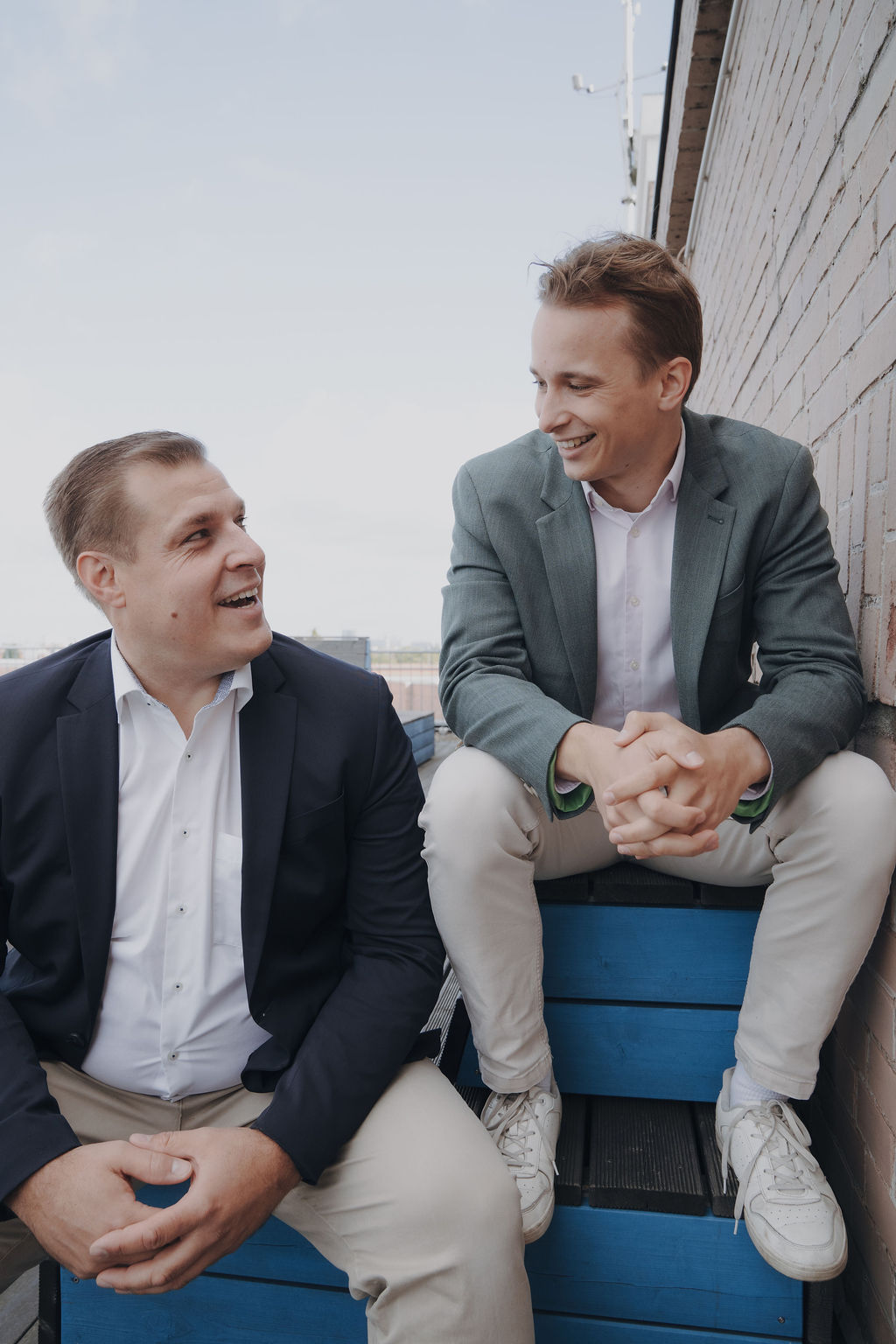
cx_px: 448
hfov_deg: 49.6
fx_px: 971
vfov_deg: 69.4
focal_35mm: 26
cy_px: 672
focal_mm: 26
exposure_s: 1/500
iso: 640
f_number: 6.3
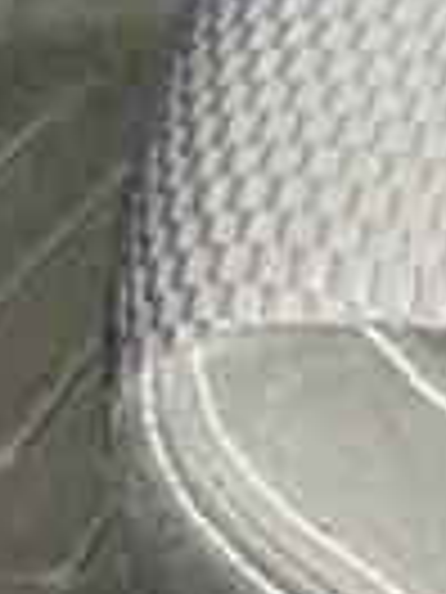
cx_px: 1635
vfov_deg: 7.8
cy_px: -1066
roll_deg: +3.2
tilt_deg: -28.6
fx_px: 3865
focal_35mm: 225
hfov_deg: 5.8
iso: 200
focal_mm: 3
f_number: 1.8
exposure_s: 1/60
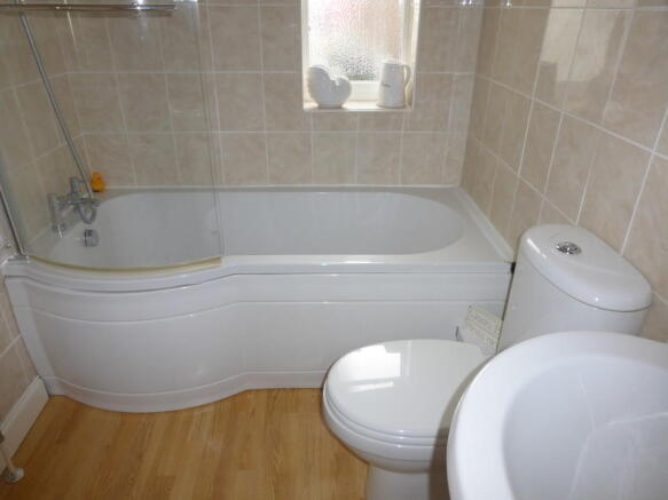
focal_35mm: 24
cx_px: 334
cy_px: 250
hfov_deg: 71.6
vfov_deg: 56.8
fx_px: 463
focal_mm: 4.3
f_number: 3.3
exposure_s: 1/60
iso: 160
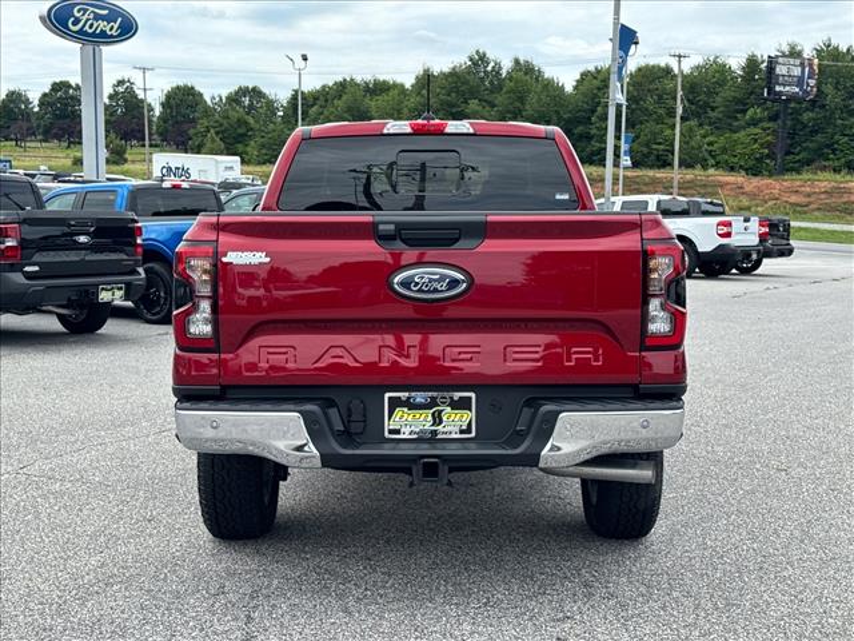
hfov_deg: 39.7
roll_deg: +0.2
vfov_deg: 30.3
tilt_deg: -7.6
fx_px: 1184
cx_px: 427
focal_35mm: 48
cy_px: 320
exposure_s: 1/1984
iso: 64
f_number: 1.78
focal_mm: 6.76
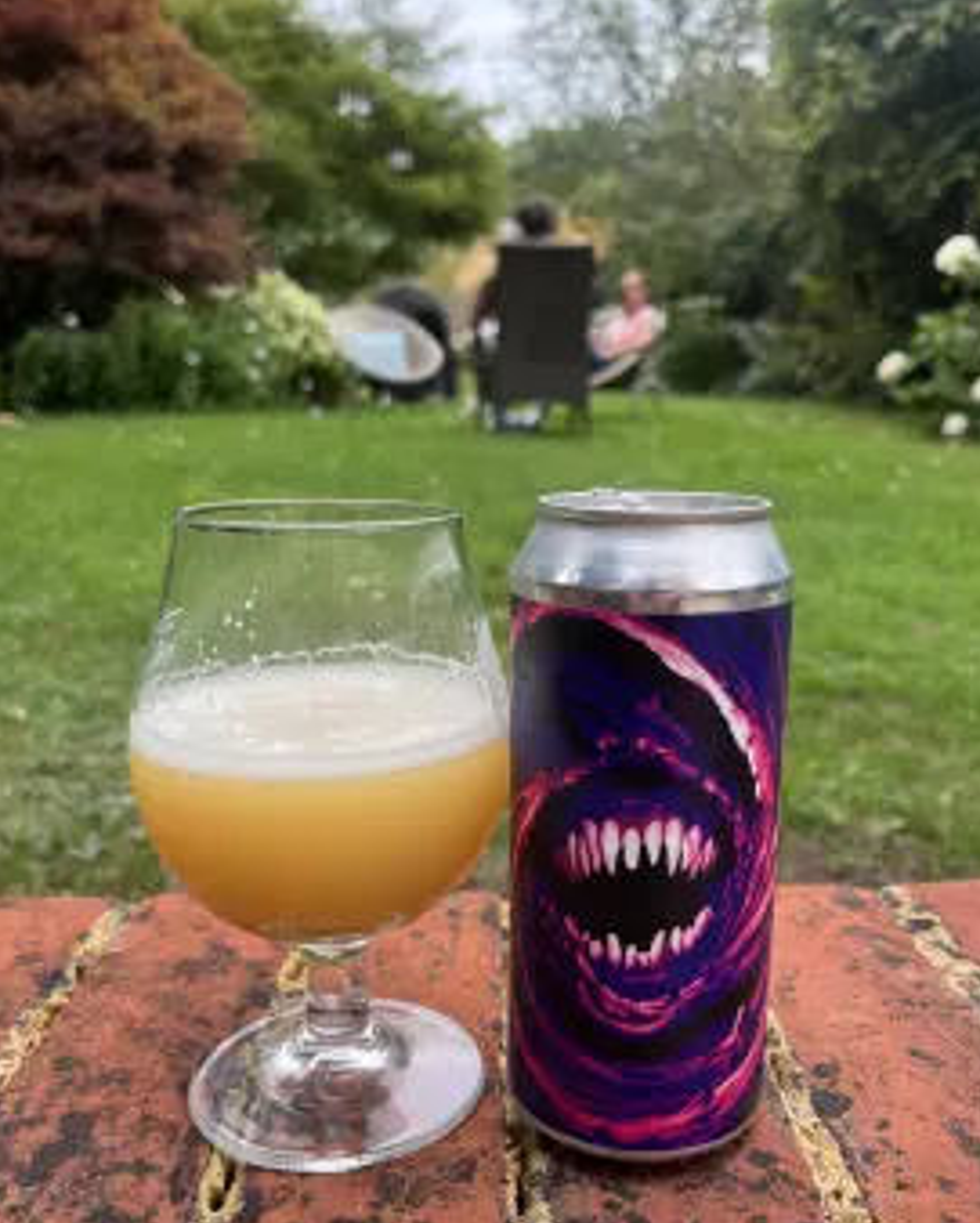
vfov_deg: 58.6
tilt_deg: -13.8
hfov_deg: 48.5
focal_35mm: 30
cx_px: 528
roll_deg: +0.2
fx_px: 1086
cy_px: 680
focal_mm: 5.1
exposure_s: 1/358
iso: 50
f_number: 1.6
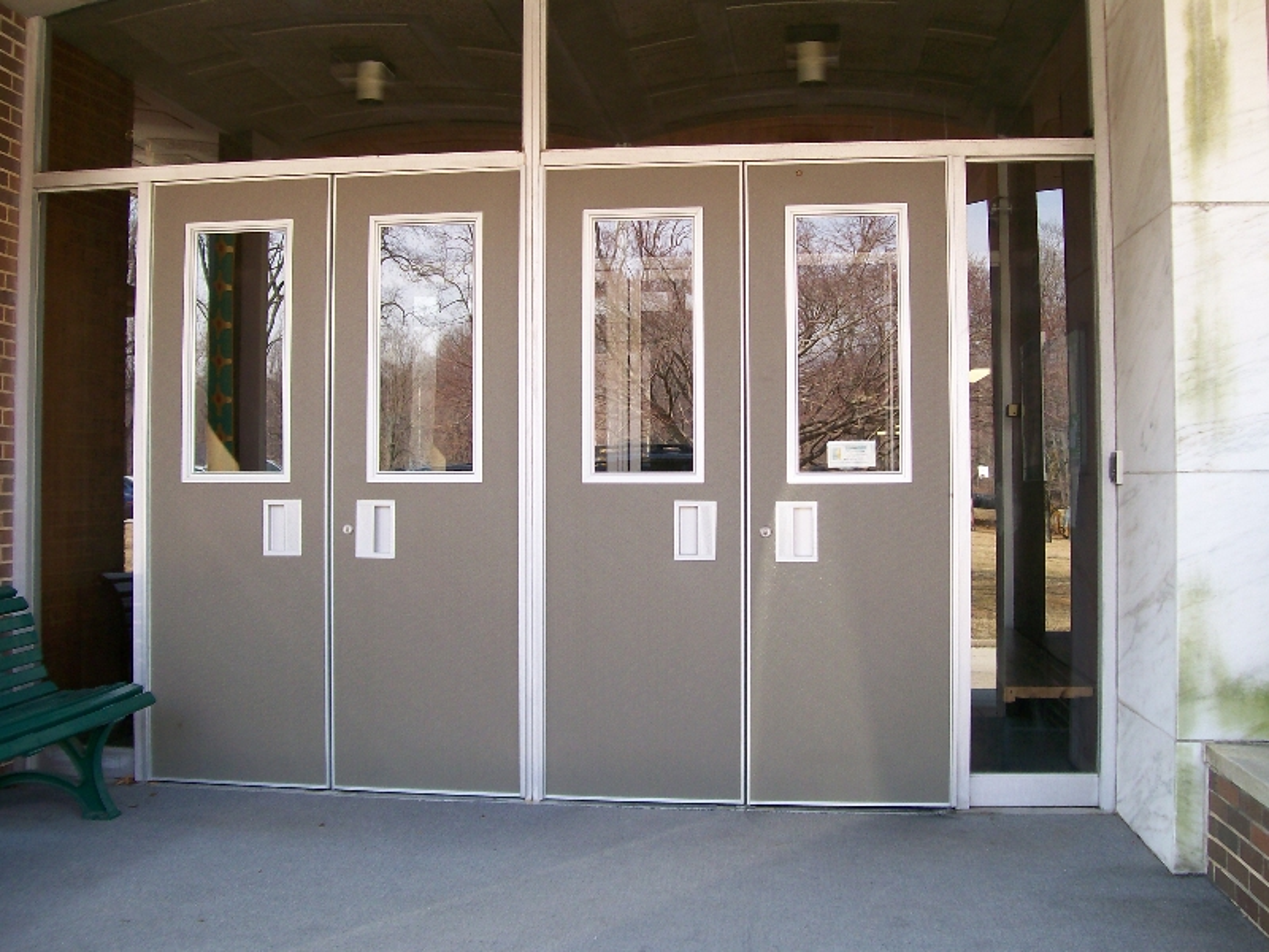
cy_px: 476
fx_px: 1320
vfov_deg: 39.7
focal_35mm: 36
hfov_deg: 51.4
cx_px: 634
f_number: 2.7
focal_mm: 6
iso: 80
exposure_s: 1/133
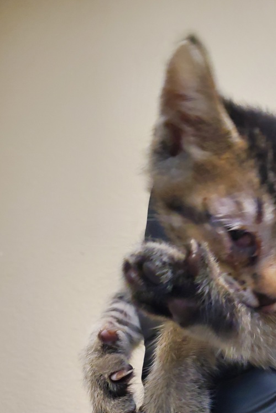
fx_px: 425
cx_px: 274
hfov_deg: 33.1
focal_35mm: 37
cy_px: 209
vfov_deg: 51.9
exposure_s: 1/60
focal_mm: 4.3
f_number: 2.4
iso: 800
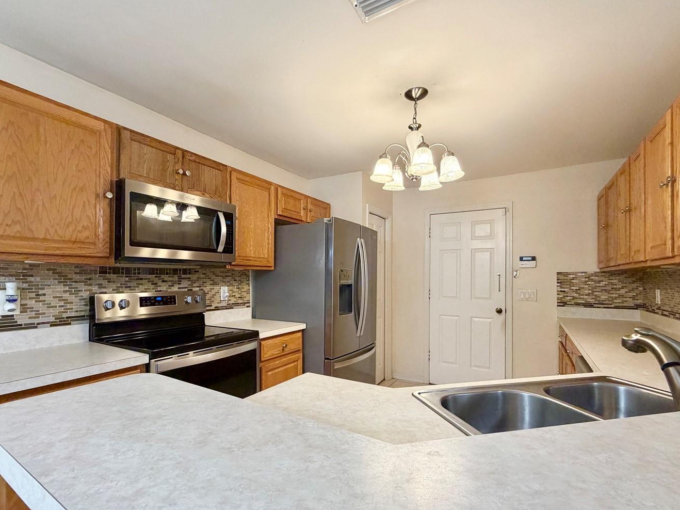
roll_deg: -1.0
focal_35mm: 17
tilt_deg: +0.7
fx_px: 334
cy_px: 276
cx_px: 333
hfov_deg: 91.0
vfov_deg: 74.6
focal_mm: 2.22
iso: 320
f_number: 2.2
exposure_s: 1/120
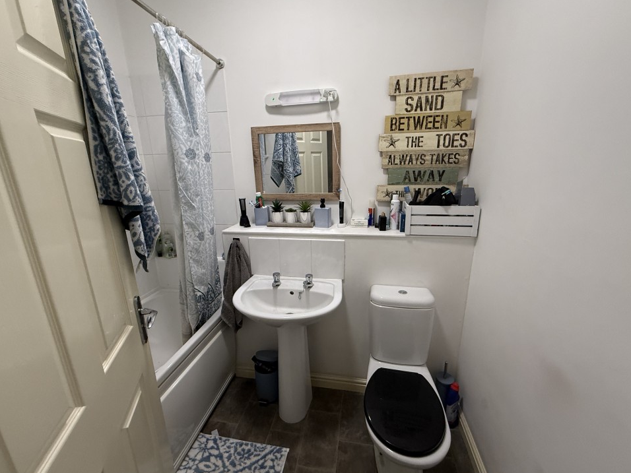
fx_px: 273
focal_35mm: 15
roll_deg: +1.6
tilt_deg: -15.2
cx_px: 316
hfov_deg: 98.2
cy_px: 239
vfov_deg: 81.7
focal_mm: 2.22
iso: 250
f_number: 2.2
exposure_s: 1/100
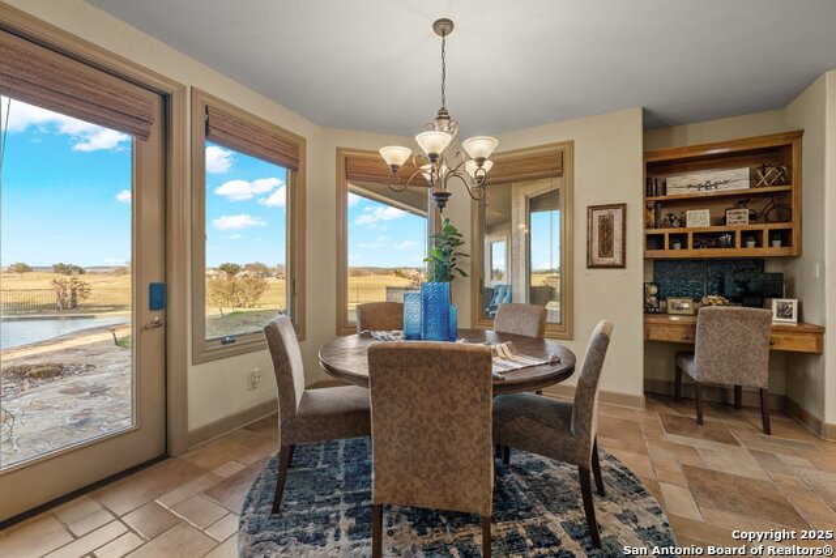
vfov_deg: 81.2
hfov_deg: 104.2
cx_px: 418
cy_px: 279
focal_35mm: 14
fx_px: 325
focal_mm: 14
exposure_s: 1/40
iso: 100
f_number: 7.1
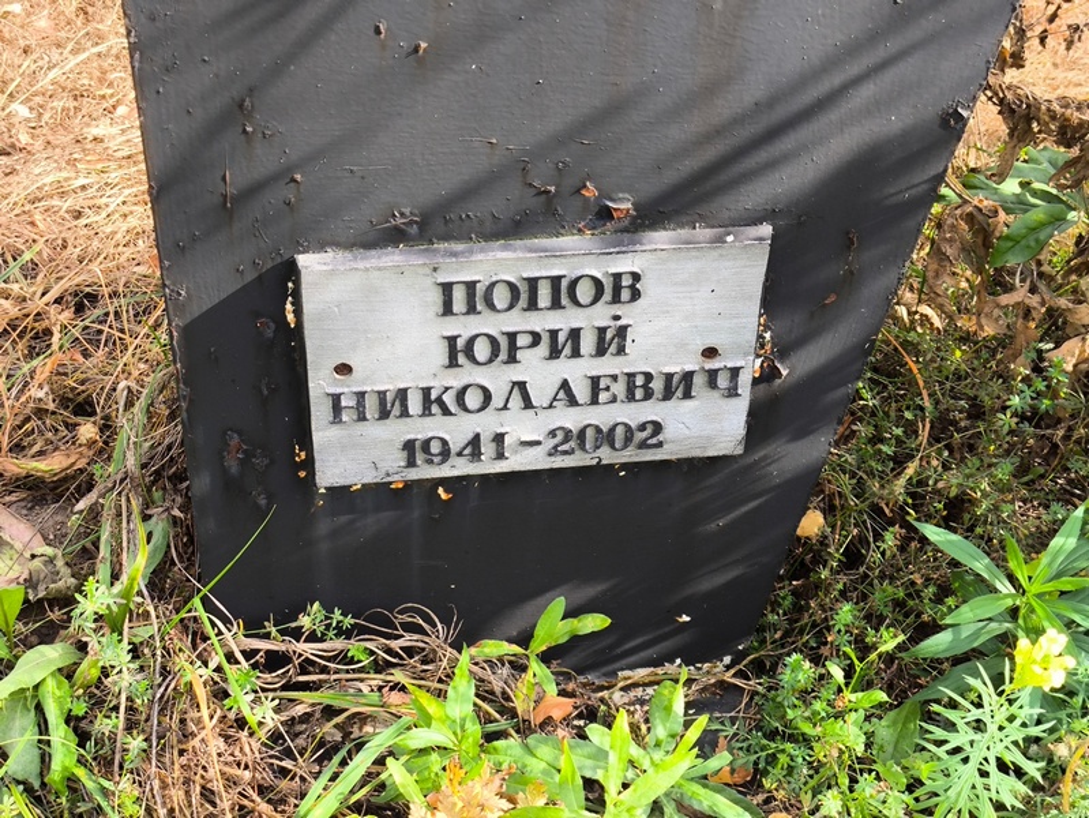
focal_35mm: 50
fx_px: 1574
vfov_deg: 29.1
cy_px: 409
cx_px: 544
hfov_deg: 38.2
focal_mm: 4.71
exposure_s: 1/257
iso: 50
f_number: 1.7
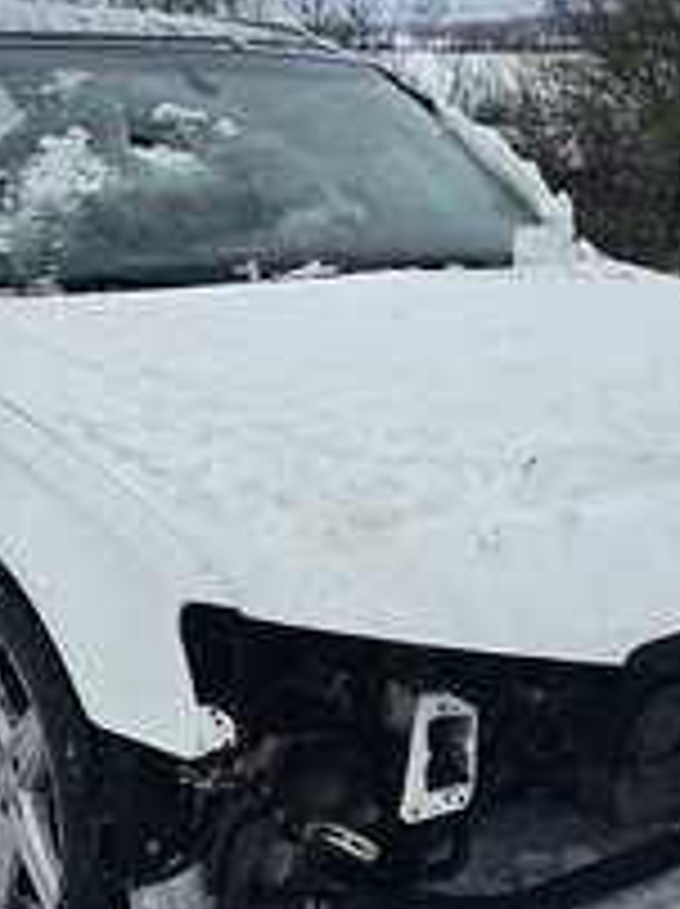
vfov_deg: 33.1
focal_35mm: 57
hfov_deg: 25.6
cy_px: 688
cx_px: 335
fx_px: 1496
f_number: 1.7
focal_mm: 6.3
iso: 25
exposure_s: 1/180
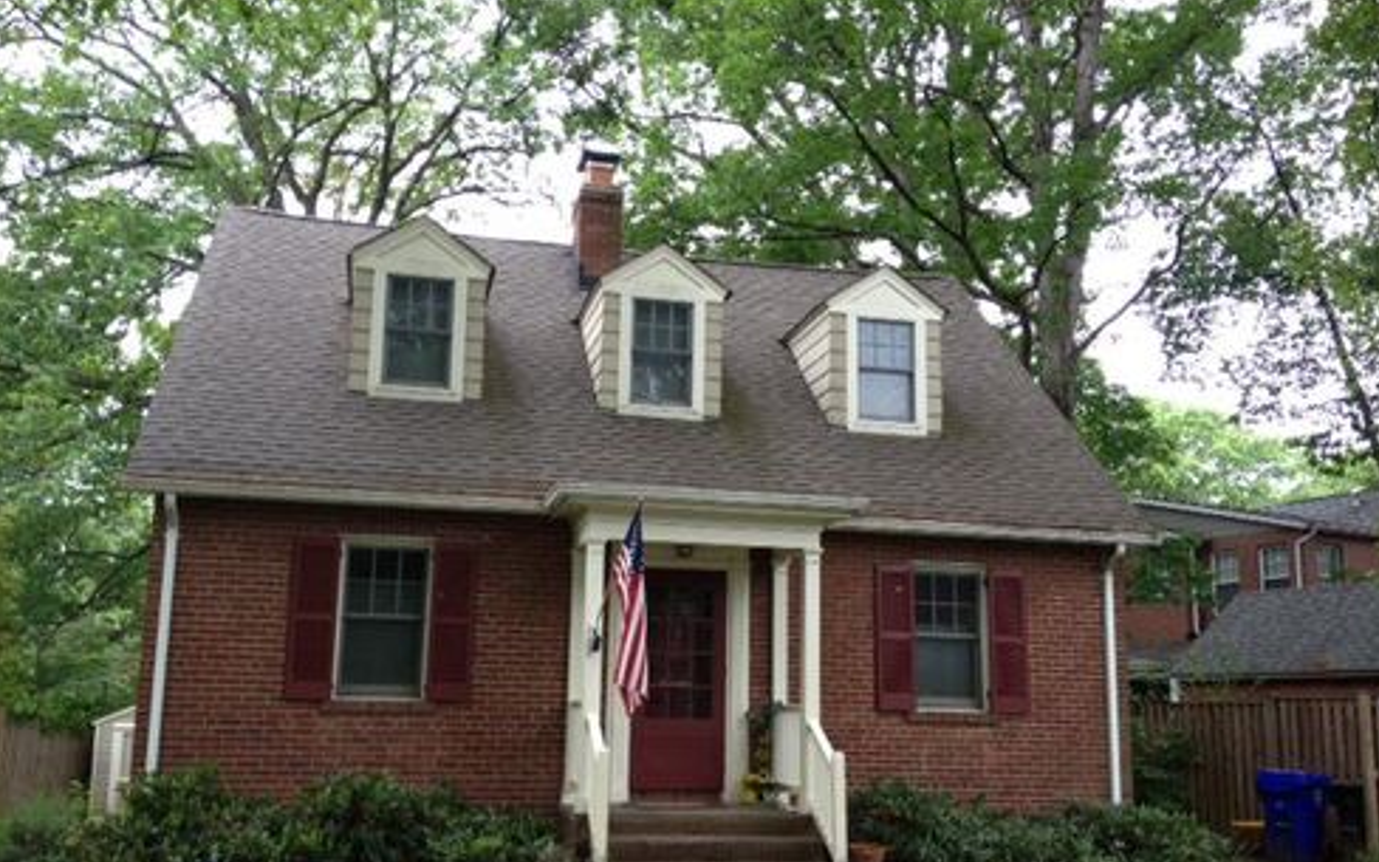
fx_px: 1428
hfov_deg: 51.5
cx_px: 698
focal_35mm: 38
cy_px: 490
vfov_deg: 33.5
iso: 100
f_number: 2.4
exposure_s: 1/208
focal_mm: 4.28
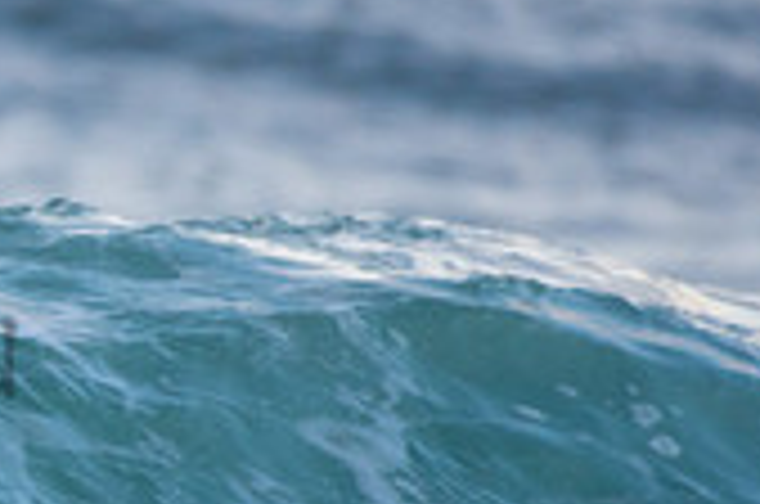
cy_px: 295
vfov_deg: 0.5
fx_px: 54363
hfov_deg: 0.8
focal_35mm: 2580
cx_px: -459
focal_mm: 500
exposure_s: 1/500
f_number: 5.6
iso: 560
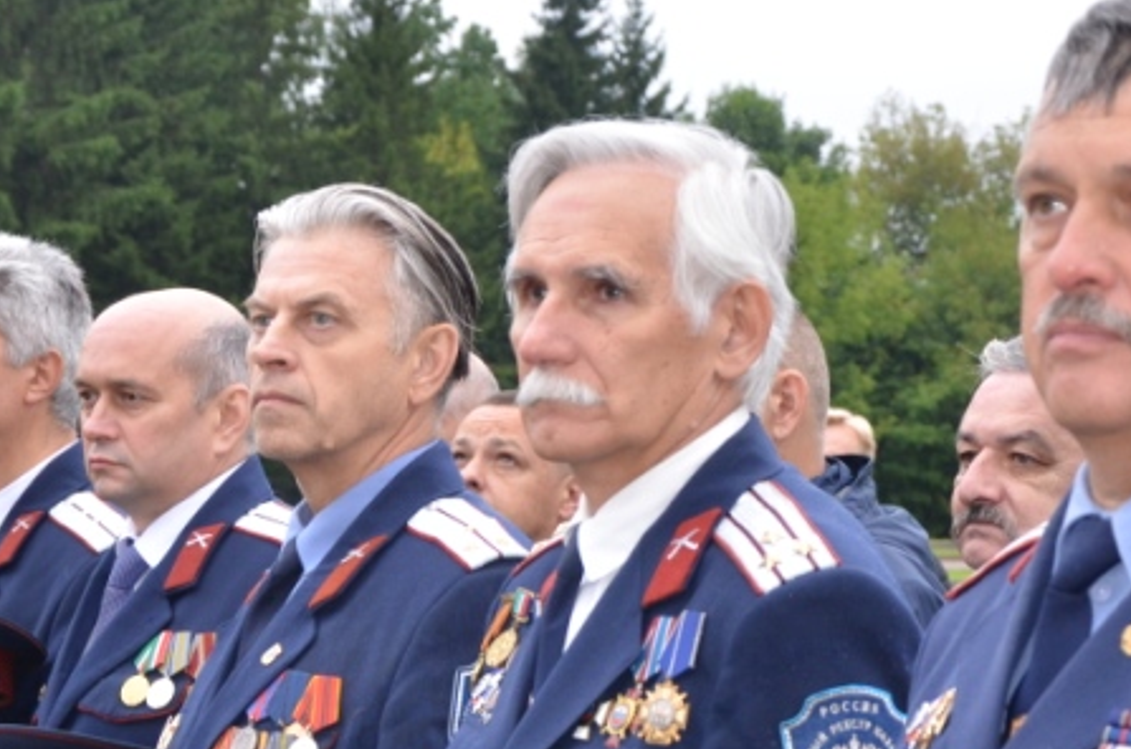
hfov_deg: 18.6
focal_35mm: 110
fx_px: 3448
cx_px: 458
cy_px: 625
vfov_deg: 12.3
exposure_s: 1/80
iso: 400
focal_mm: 32
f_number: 4.2
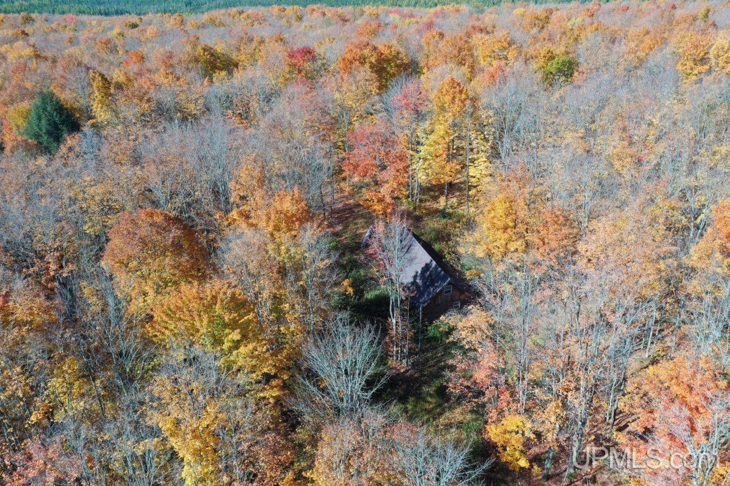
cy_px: 243
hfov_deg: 65.5
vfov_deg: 46.4
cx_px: 365
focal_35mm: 28
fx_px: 568
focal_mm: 10.26
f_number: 5
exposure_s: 1/240
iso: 100
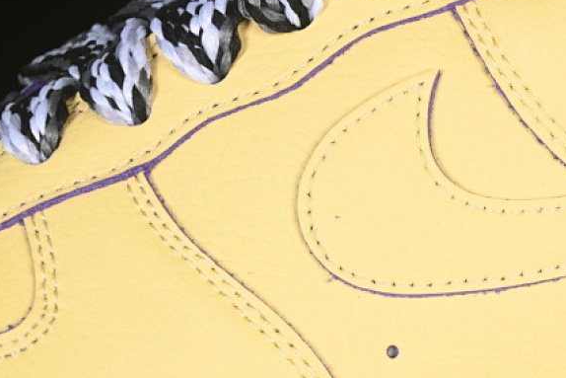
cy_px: 293
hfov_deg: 14.4
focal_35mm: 141
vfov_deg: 9.7
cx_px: 496
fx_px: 2217
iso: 160
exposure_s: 1/80
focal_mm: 50
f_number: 7.1
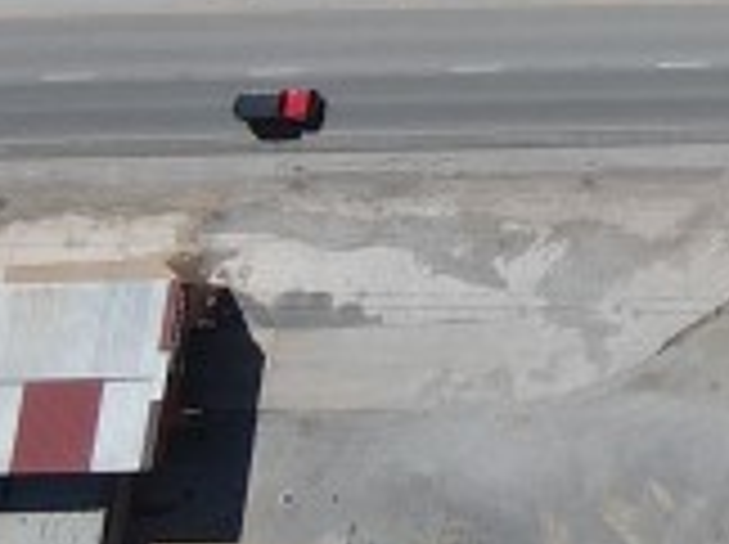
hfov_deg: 10.6
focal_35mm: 152
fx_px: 3196
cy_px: -854
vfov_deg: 8.7
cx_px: 1899
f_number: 2.8
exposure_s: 1/1000
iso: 100
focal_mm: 4.5
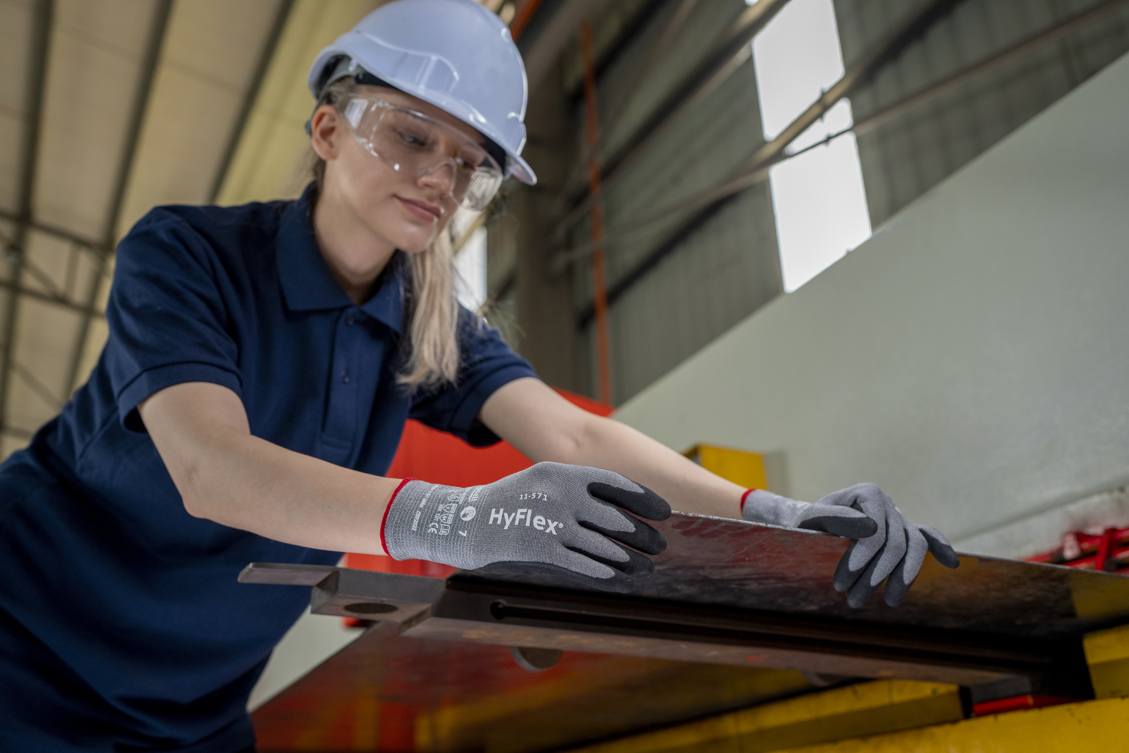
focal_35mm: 35
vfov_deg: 37.9
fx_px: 1098
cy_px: 376
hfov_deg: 54.4
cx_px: 564
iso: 800
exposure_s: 1/250
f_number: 4
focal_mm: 35
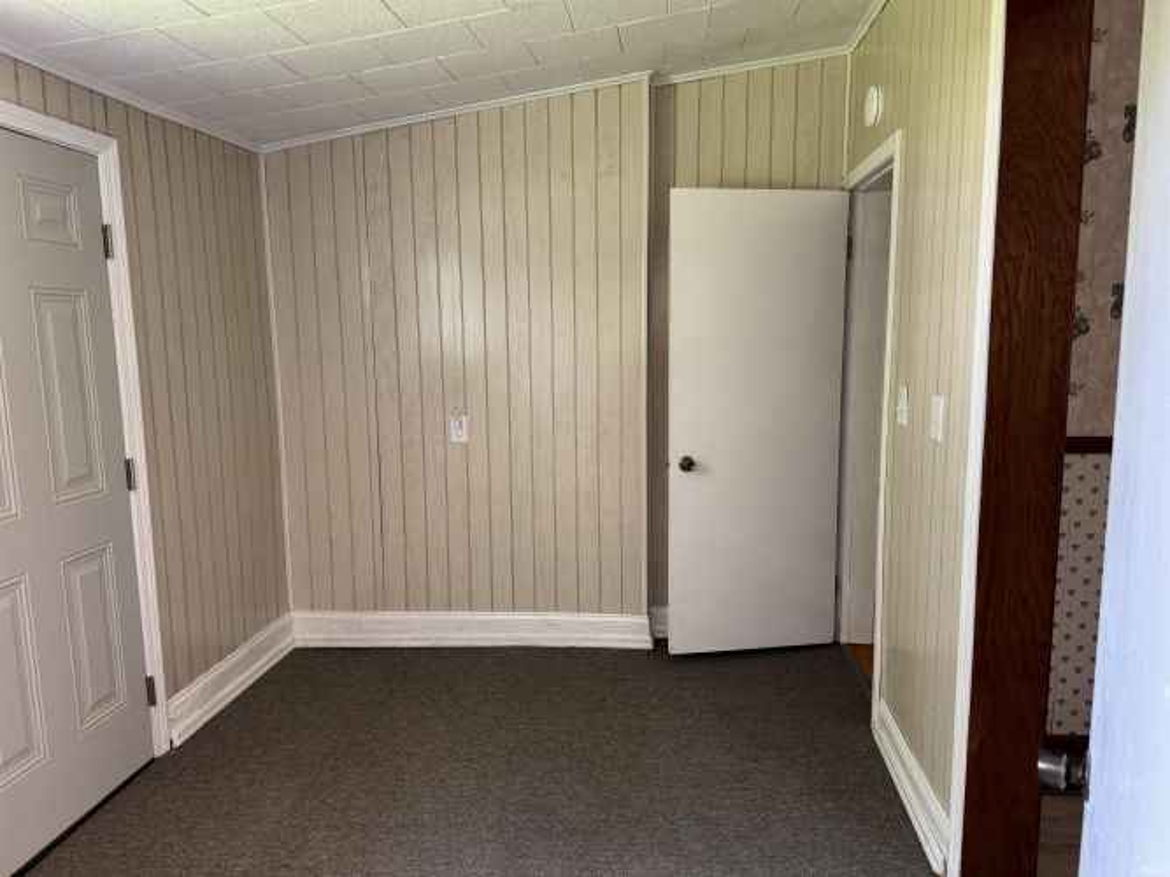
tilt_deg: -8.3
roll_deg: +1.7
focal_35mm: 24
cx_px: 585
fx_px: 811
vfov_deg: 56.8
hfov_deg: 71.6
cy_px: 438
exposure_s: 1/60
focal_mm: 6.76
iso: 200
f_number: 1.78
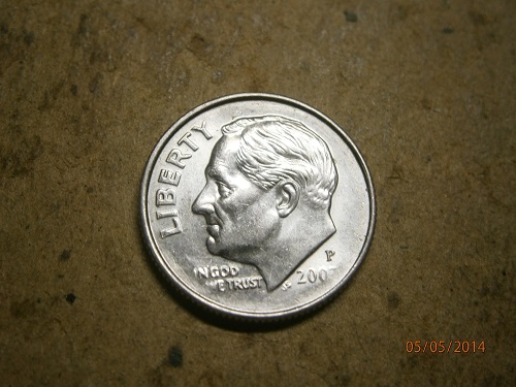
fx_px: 701
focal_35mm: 47
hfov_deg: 40.4
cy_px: 194
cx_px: 258
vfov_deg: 30.9
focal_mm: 8.3
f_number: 3.4
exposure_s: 1/40
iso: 125
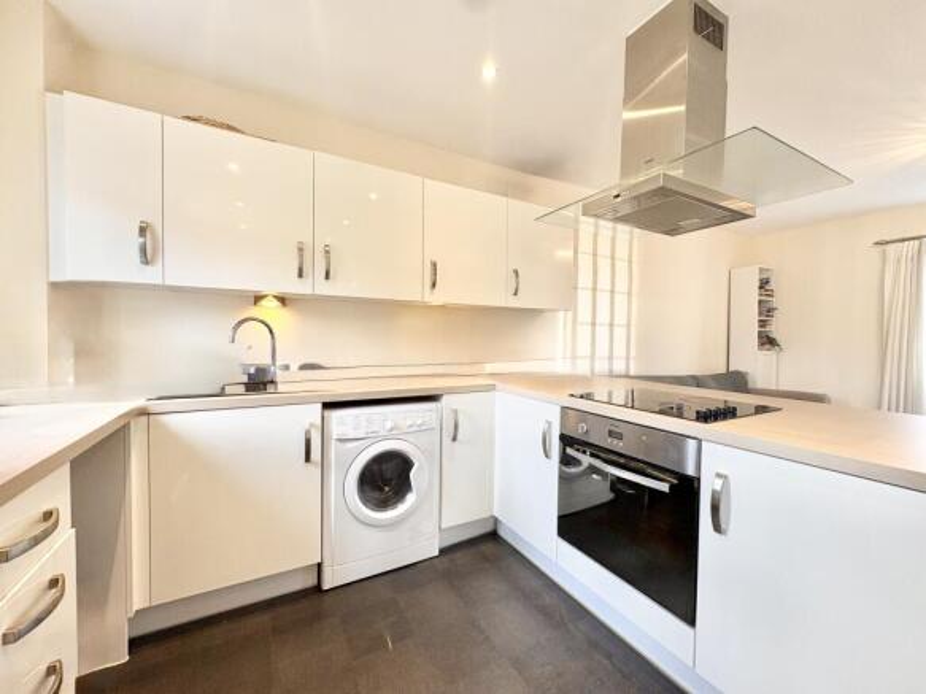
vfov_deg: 85.7
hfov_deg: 102.1
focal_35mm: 14
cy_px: 347
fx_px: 374
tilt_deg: -1.6
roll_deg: -0.6
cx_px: 463
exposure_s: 1/100
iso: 100
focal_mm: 2.22
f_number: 2.2
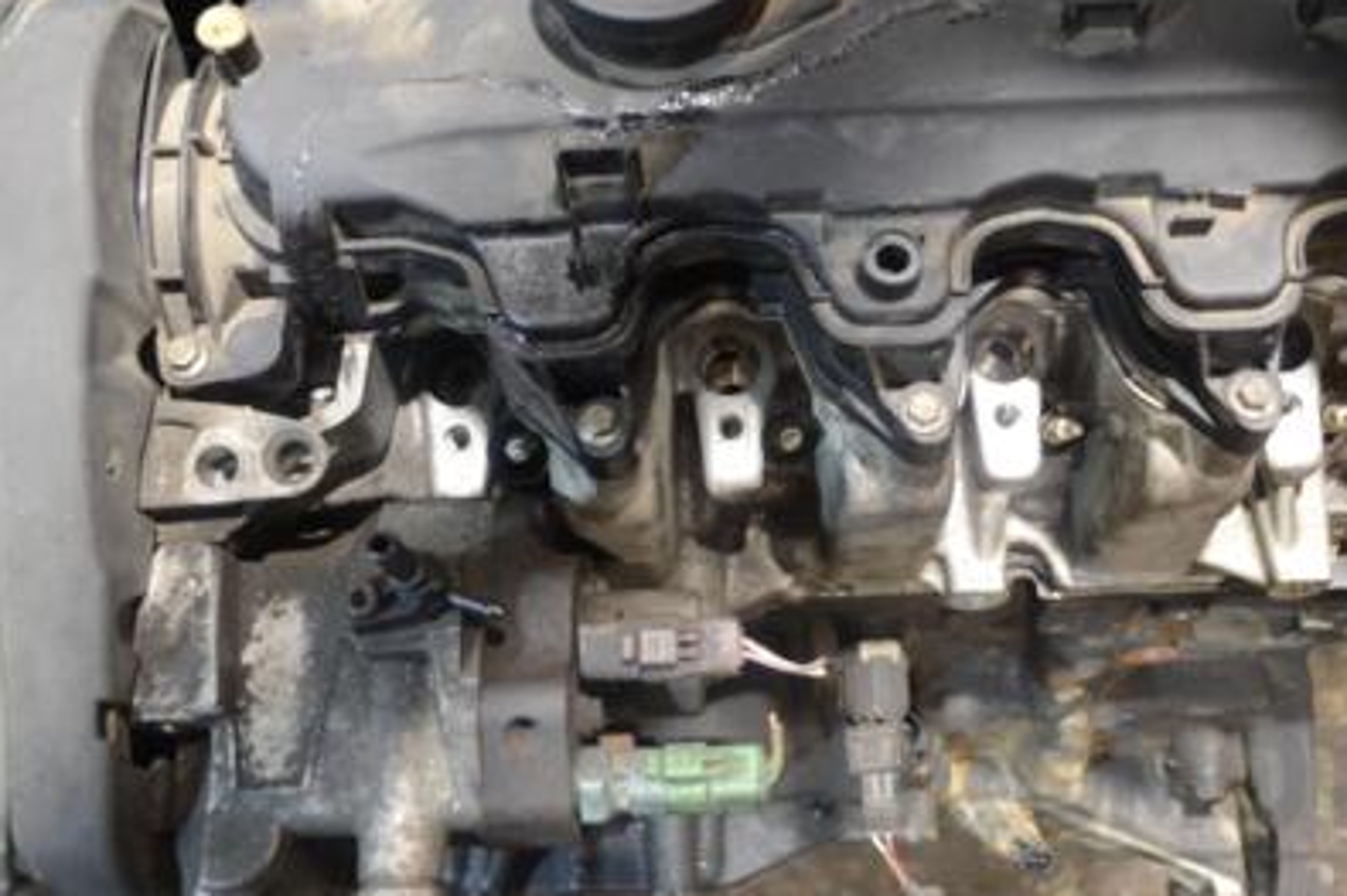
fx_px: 1533
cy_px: 324
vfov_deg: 32.4
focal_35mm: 41
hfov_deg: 47.4
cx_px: 692
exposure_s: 1/30
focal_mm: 18
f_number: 3.5
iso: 1400
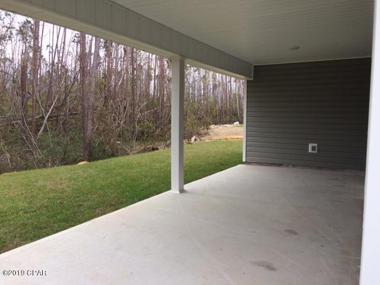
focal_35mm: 29
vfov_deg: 48.2
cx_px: 190
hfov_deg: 61.7
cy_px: 142
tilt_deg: -7.4
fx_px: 318
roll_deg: -0.6
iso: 32
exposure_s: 1/1080
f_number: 2.2
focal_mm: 4.15
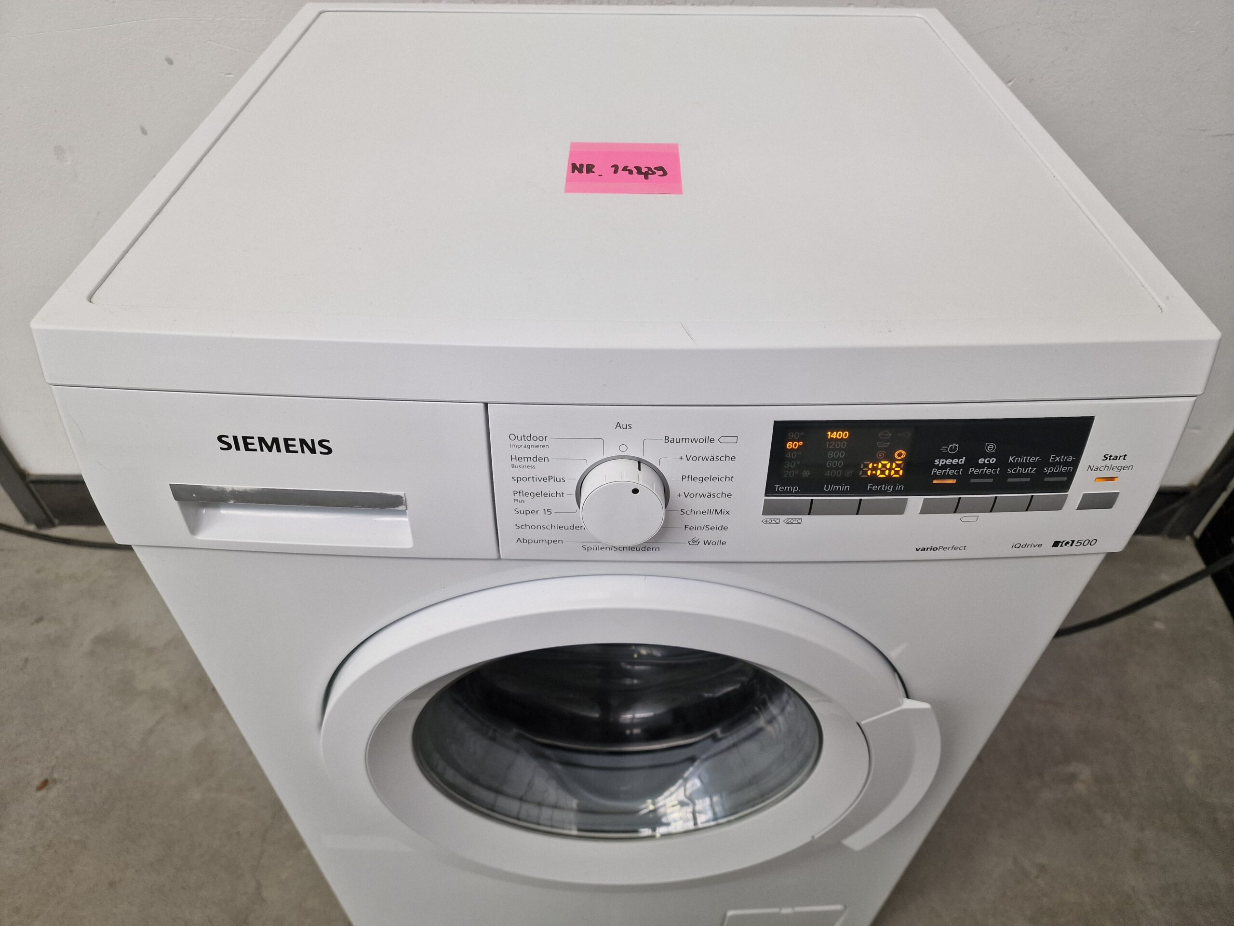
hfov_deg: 73.9
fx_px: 820
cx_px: 617
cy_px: 463
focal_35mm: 23
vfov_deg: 58.9
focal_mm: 6.4
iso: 160
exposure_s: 1/100
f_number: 1.8
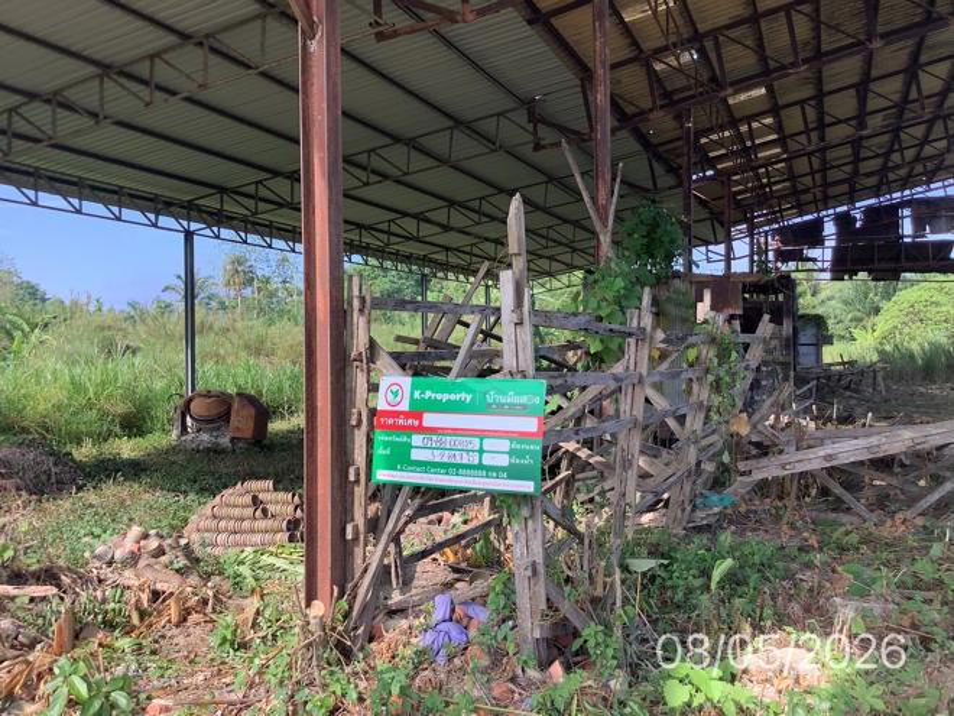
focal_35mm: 31
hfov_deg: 58.4
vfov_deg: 45.4
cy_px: 358
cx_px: 477
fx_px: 854
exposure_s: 1/224
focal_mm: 3.3
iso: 25
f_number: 2.4
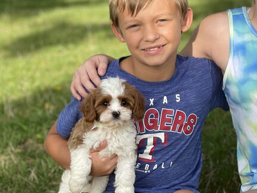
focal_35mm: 133
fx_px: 988
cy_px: 45
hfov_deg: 14.7
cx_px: 201
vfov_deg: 11.1
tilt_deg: -6.7
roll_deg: +2.4
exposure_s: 1/192
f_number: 2.2
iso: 20
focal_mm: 7.5
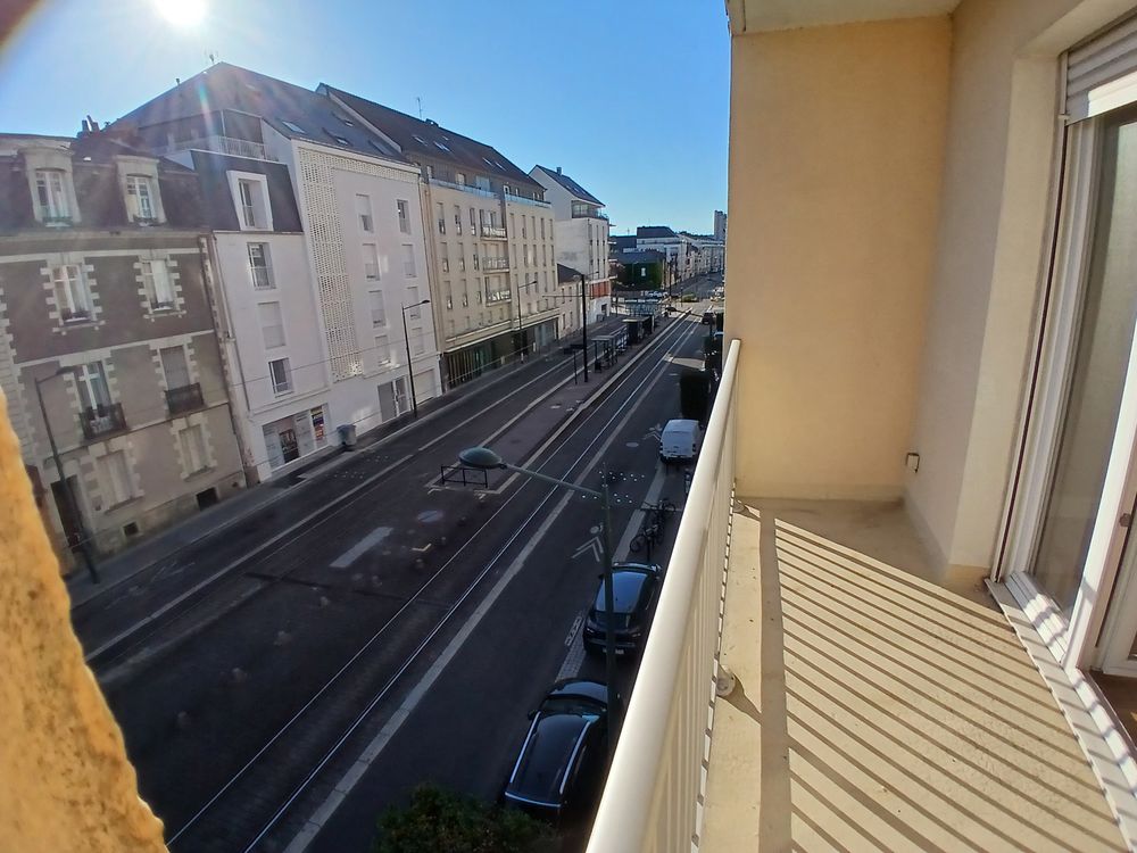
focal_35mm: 17
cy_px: 426
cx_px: 568
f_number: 2.2
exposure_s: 1/1248
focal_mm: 1.4
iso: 50
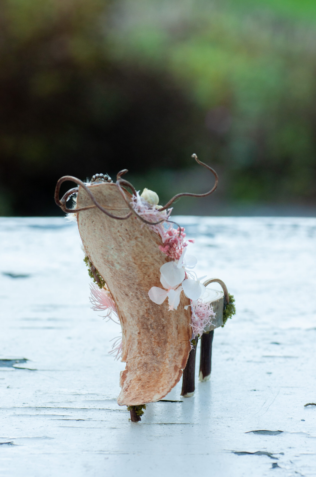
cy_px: 238
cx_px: 158
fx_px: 1782
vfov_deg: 15.2
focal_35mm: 135
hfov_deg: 10.1
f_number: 10
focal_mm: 90
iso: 640
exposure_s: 1/80
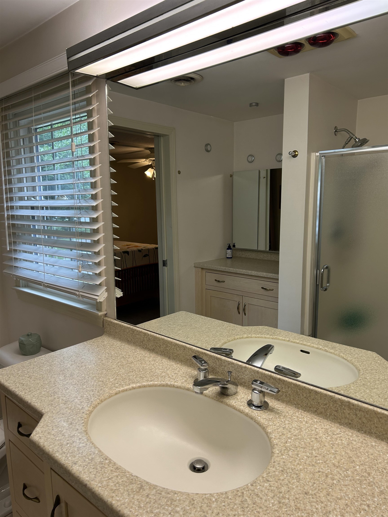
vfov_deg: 67.3
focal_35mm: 26
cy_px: 258
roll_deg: +0.9
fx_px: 389
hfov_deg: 53.1
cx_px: 194
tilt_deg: -8.3
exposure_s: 1/123
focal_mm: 5.7
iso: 64
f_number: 1.5
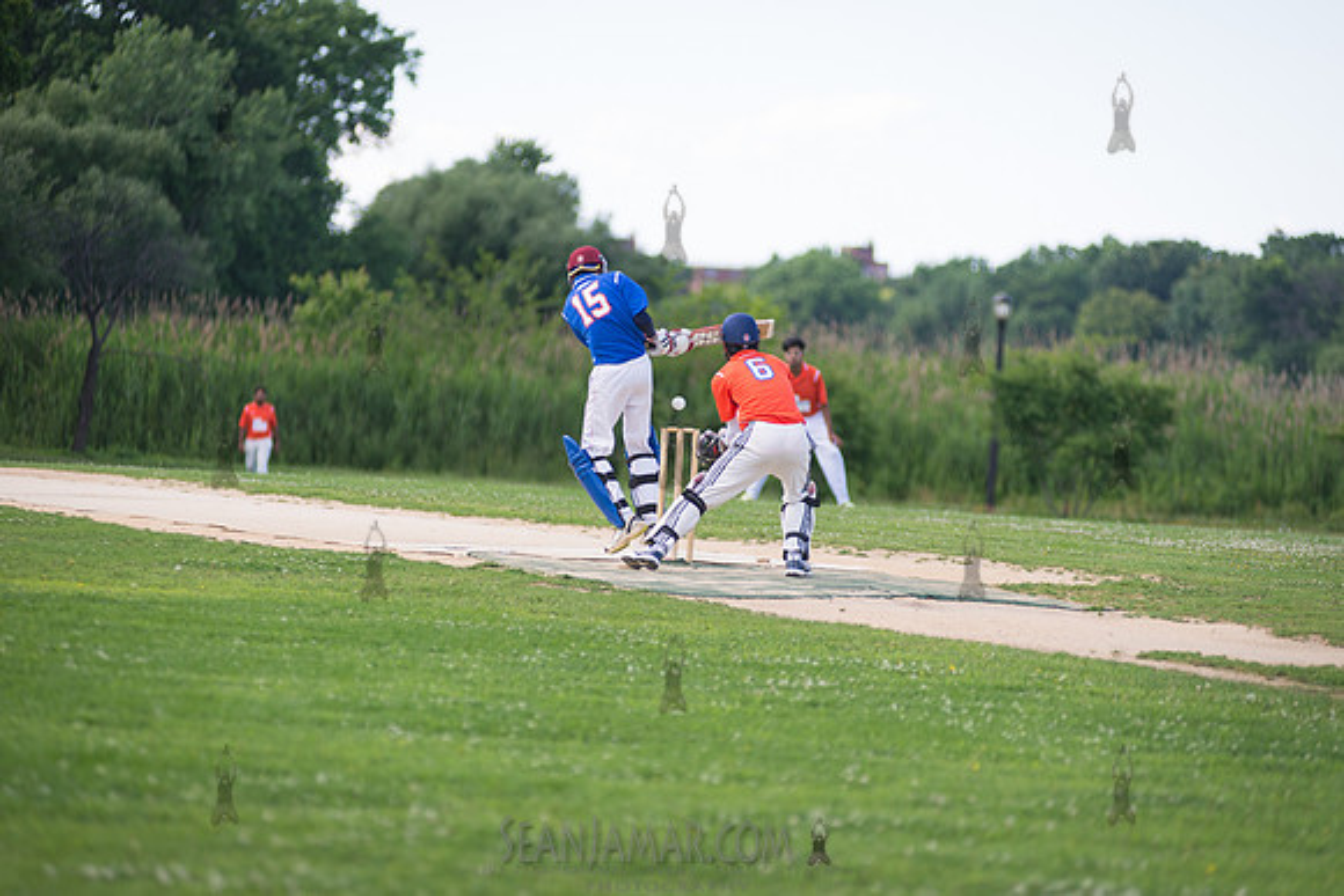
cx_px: 672
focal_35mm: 185
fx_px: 6908
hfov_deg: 11.1
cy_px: 448
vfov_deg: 7.4
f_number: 2.8
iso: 200
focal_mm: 185
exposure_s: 1/800
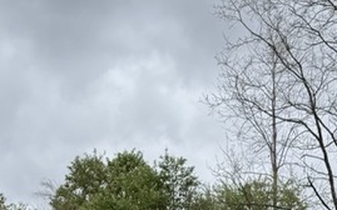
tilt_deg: +1.5
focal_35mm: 97
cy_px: 386
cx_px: 173
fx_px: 891
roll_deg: -0.3
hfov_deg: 21.4
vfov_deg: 12.3
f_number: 1.78
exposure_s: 1/1230
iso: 100
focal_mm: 6.76
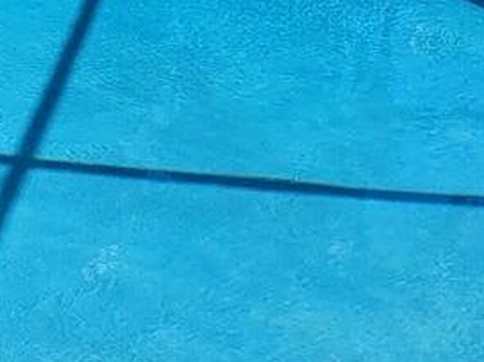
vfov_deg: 11.3
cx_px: -365
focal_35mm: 131
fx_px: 1831
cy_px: 271
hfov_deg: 13.6
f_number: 1.8
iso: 40
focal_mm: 5.4
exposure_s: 1/2643
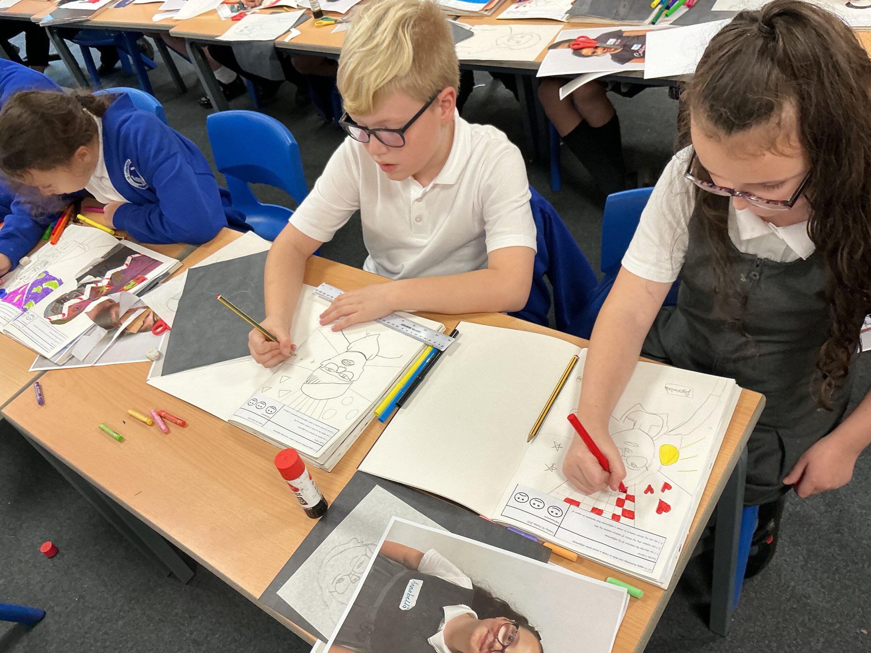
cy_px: 326
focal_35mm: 29
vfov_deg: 48.2
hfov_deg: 61.7
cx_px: 436
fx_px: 730
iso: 80
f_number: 1.8
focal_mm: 3
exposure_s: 1/60
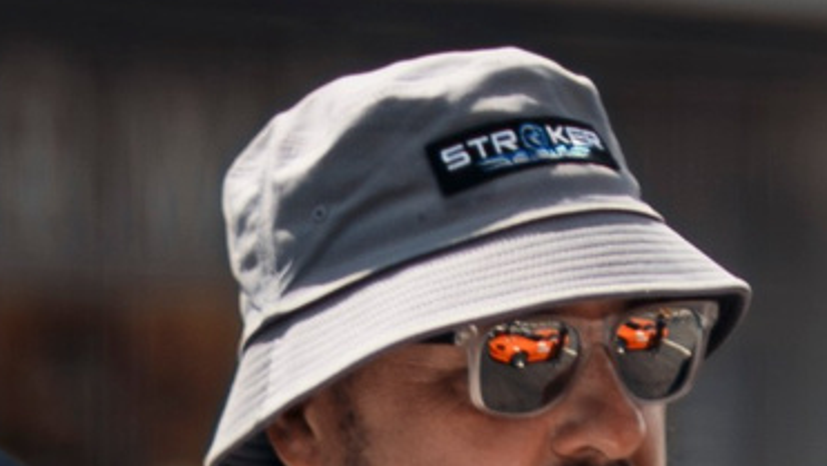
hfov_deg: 3.5
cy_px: 1207
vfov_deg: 2.0
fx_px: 13469
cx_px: 430
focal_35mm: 614
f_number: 1.8
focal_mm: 85
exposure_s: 1/250
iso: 100
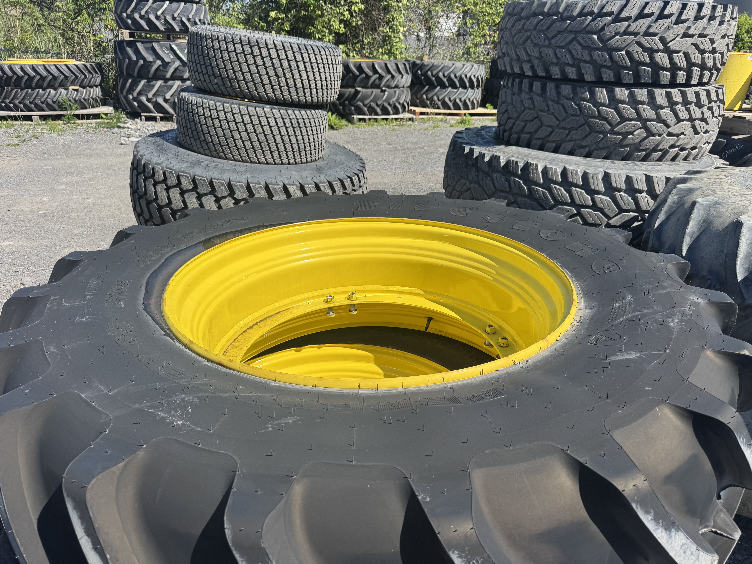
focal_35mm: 24
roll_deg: -1.9
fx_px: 521
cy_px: 282
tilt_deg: -23.0
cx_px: 376
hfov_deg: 71.6
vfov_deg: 56.8
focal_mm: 6.76
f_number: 1.78
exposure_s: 1/3802
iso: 80
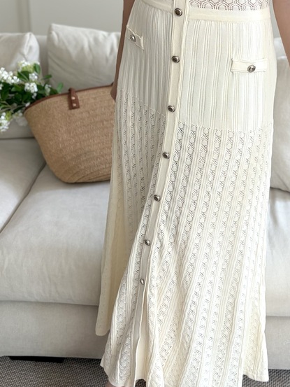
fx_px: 525
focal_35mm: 47
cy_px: 112
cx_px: 206
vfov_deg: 39.7
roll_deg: -2.8
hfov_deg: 30.5
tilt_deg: -20.9
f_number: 1.6
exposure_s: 1/122
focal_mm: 5.96
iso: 80
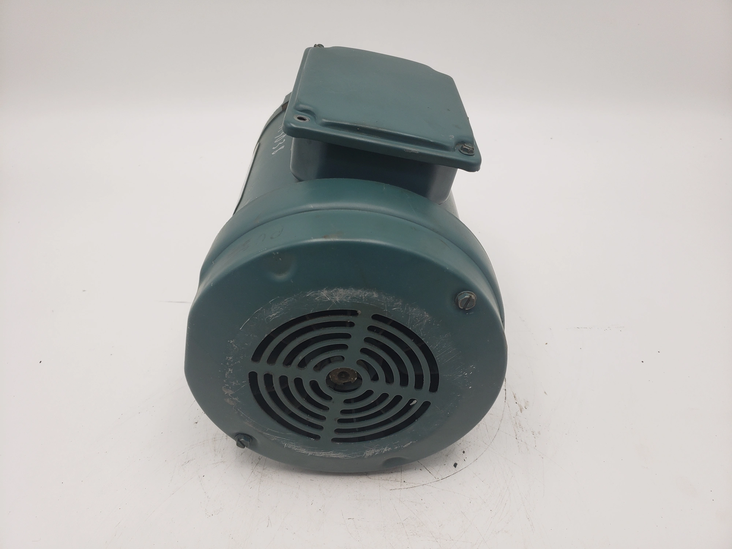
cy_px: 274
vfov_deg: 53.1
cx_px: 366
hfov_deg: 67.3
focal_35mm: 26
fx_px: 550
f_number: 1.5
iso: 50
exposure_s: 1/225
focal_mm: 4.3
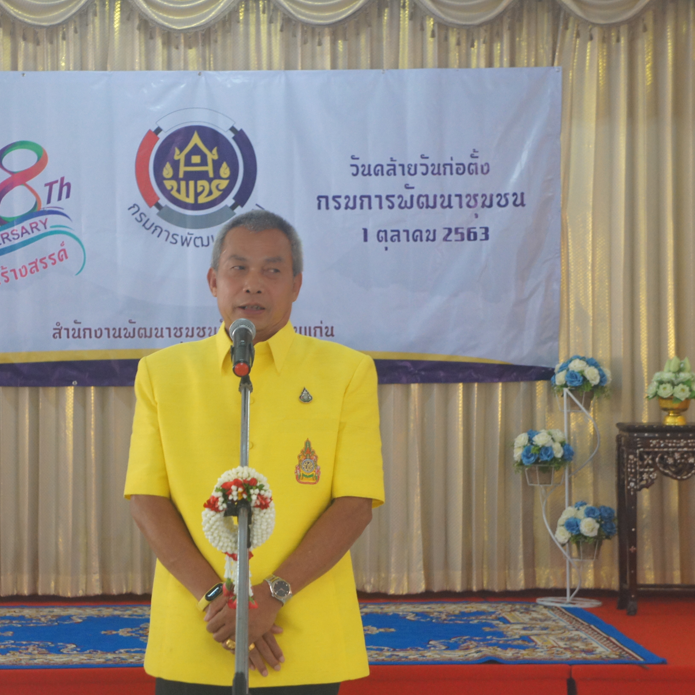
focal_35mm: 106
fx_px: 2400
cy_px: 348
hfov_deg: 16.4
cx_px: 195
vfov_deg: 16.5
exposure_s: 1/60
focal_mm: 55
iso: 1600
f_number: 5.6
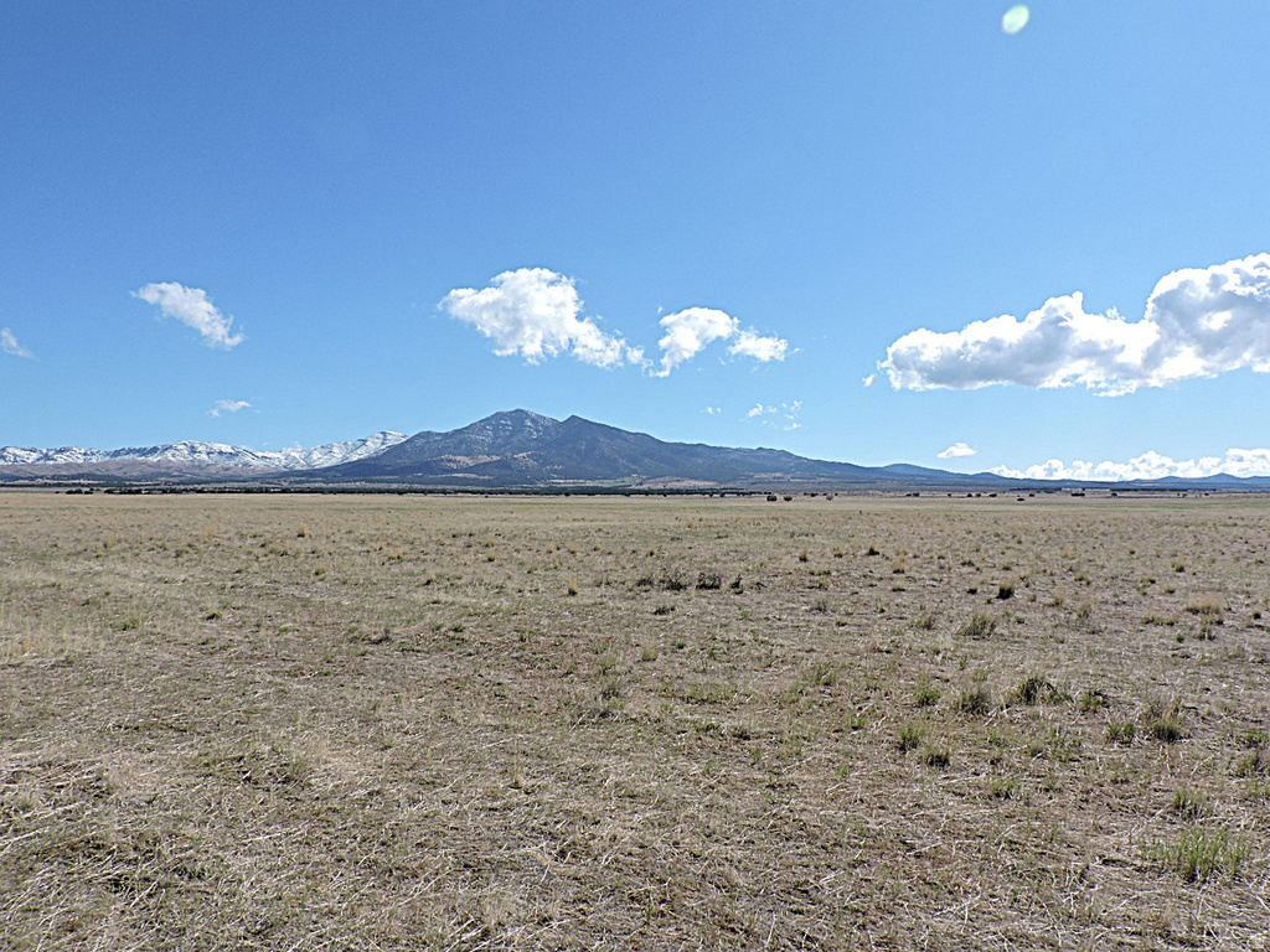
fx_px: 881
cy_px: 476
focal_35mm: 24
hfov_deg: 71.6
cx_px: 635
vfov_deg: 56.8
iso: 100
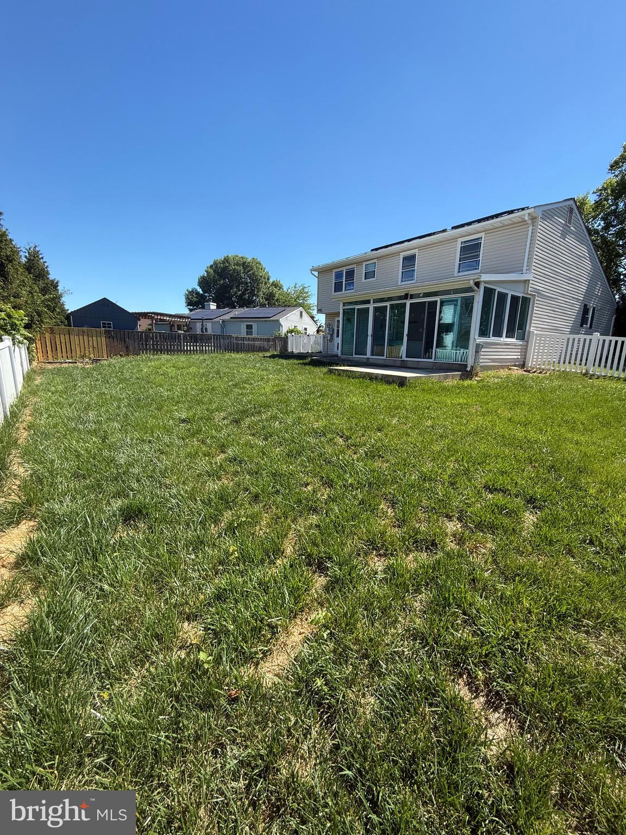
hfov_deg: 85.7
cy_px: 418
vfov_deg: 102.1
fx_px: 338
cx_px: 313
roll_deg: -2.4
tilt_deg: -10.5
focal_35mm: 14
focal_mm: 2.22
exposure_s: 1/955
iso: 50
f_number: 2.2
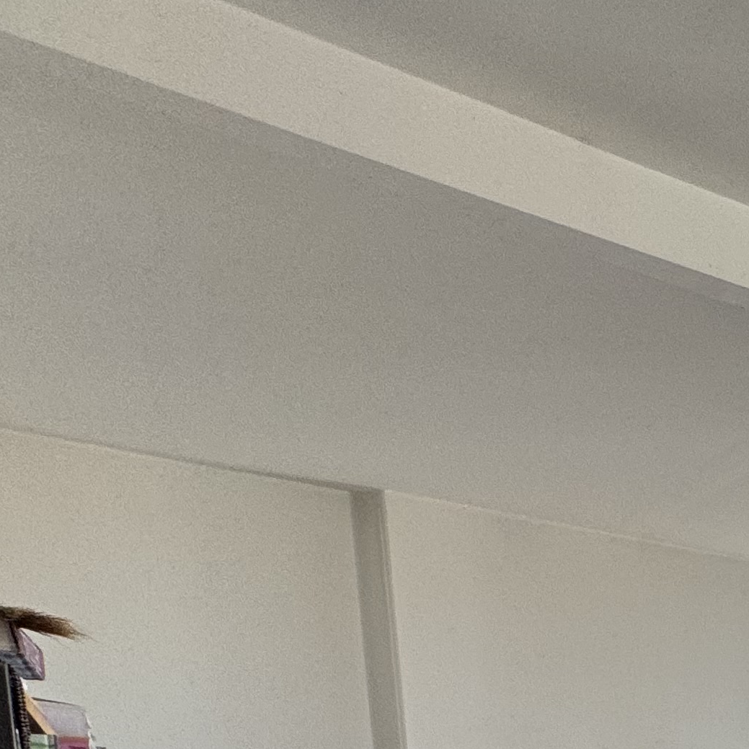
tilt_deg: -7.3
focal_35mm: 48
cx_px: 1284
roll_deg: -0.3
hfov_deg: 23.1
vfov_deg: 27.8
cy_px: 1028
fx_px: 1175
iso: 100
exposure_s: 1/99
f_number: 2.2
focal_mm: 2.22
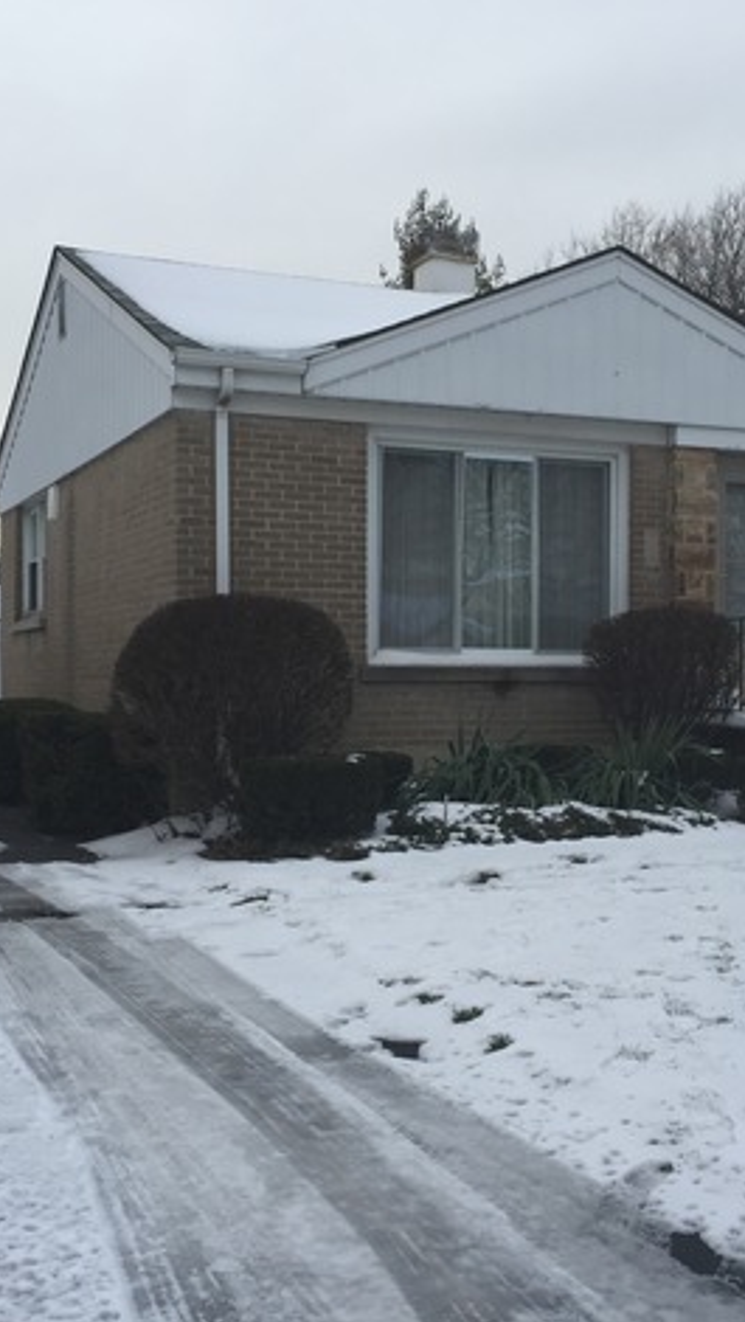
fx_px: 1507
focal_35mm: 43
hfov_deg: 27.7
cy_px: 669
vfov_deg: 47.3
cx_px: 436
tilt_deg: -0.7
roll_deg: +0.6
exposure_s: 1/514
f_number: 2.2
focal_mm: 4.15
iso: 32
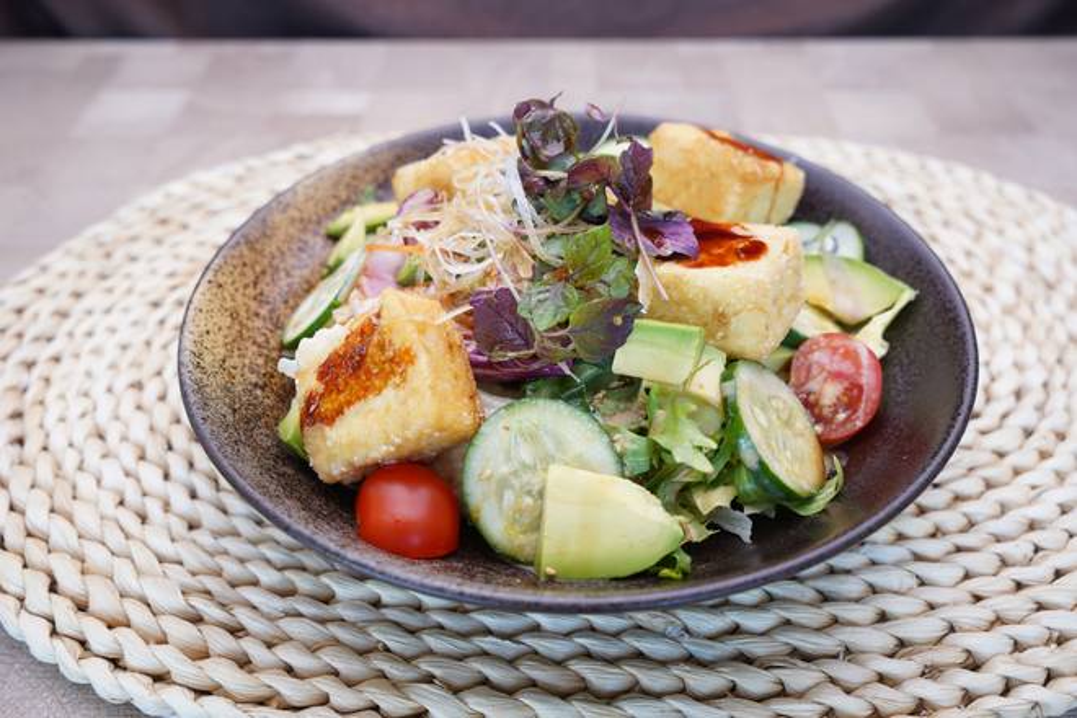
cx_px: 538
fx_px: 987
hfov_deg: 57.2
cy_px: 359
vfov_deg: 40.0
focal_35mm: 33
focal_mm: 33
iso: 160
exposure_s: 1/20
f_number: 5.6
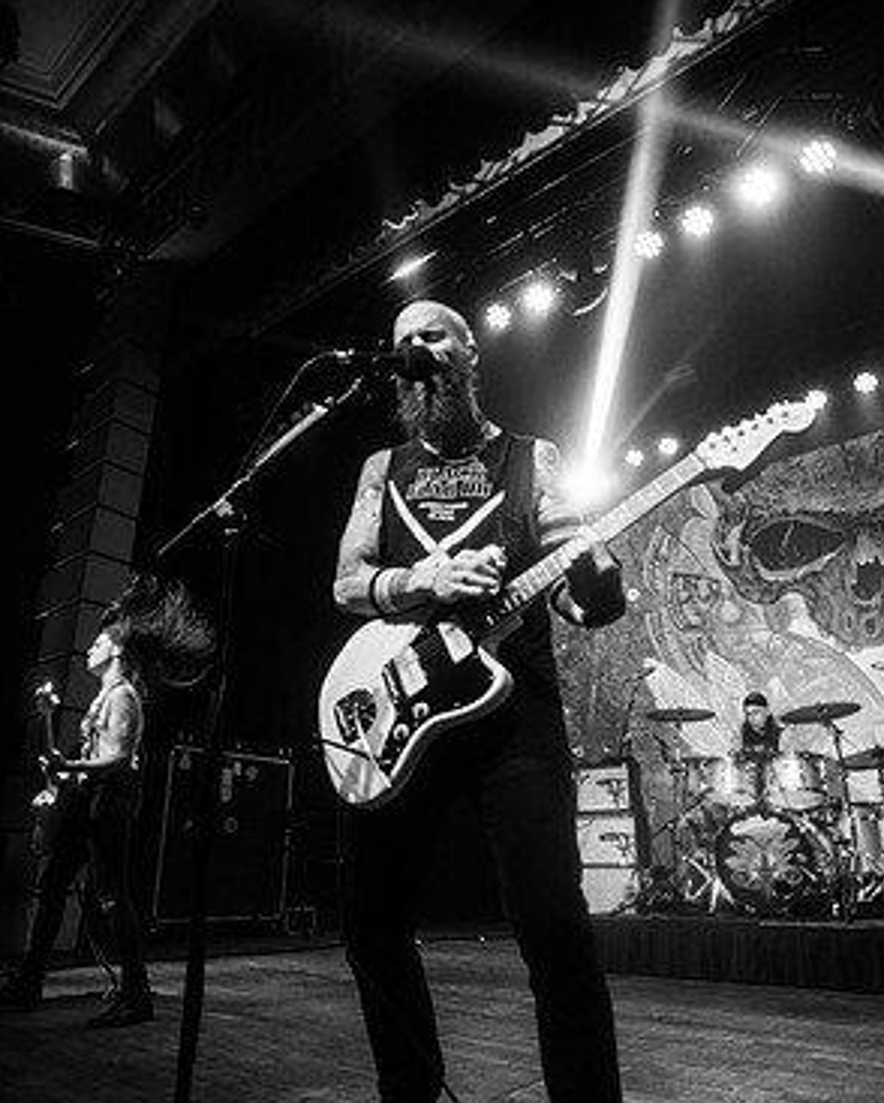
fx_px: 752
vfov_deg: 72.4
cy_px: 601
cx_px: 448
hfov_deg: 60.9
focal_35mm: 23
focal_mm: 20
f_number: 3.2
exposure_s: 1/500
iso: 3200
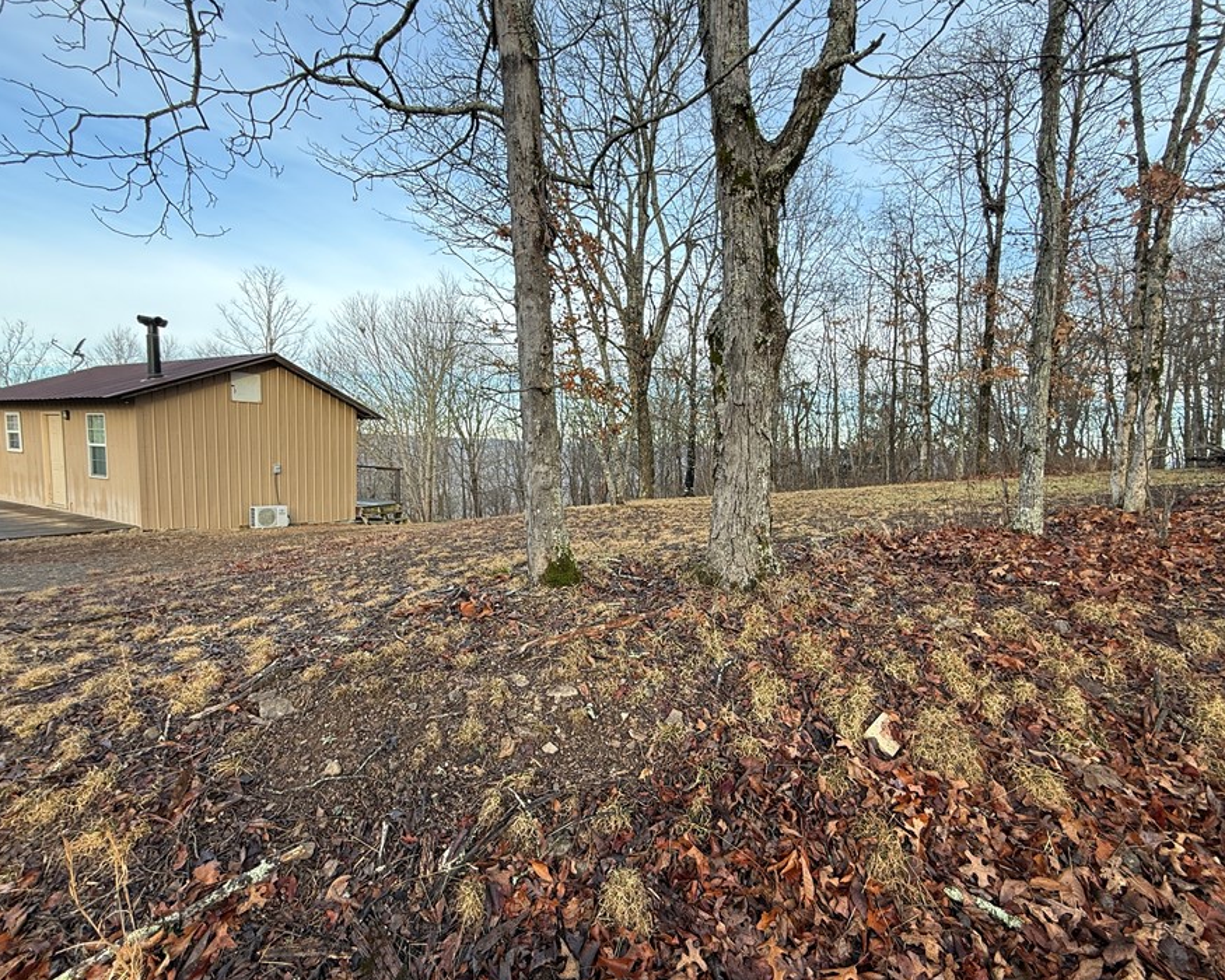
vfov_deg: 80.4
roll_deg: -1.8
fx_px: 580
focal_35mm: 16
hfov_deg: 93.1
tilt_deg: -5.9
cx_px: 599
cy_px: 501
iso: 64
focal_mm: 2.22
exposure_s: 1/119
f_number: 2.2
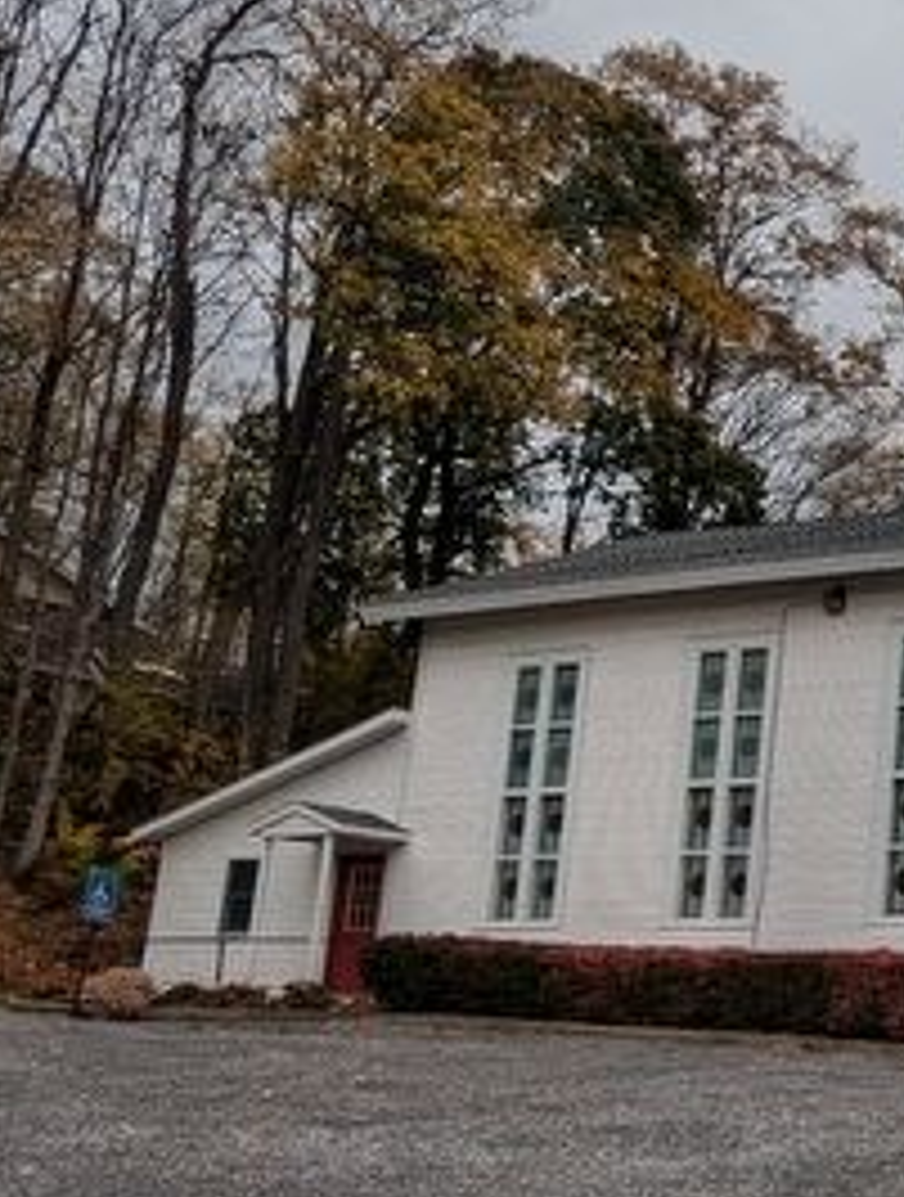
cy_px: 749
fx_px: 1663
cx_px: 1313
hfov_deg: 24.5
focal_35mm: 48
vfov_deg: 39.3
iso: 50
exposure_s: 1/729
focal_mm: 2.35
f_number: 2.2
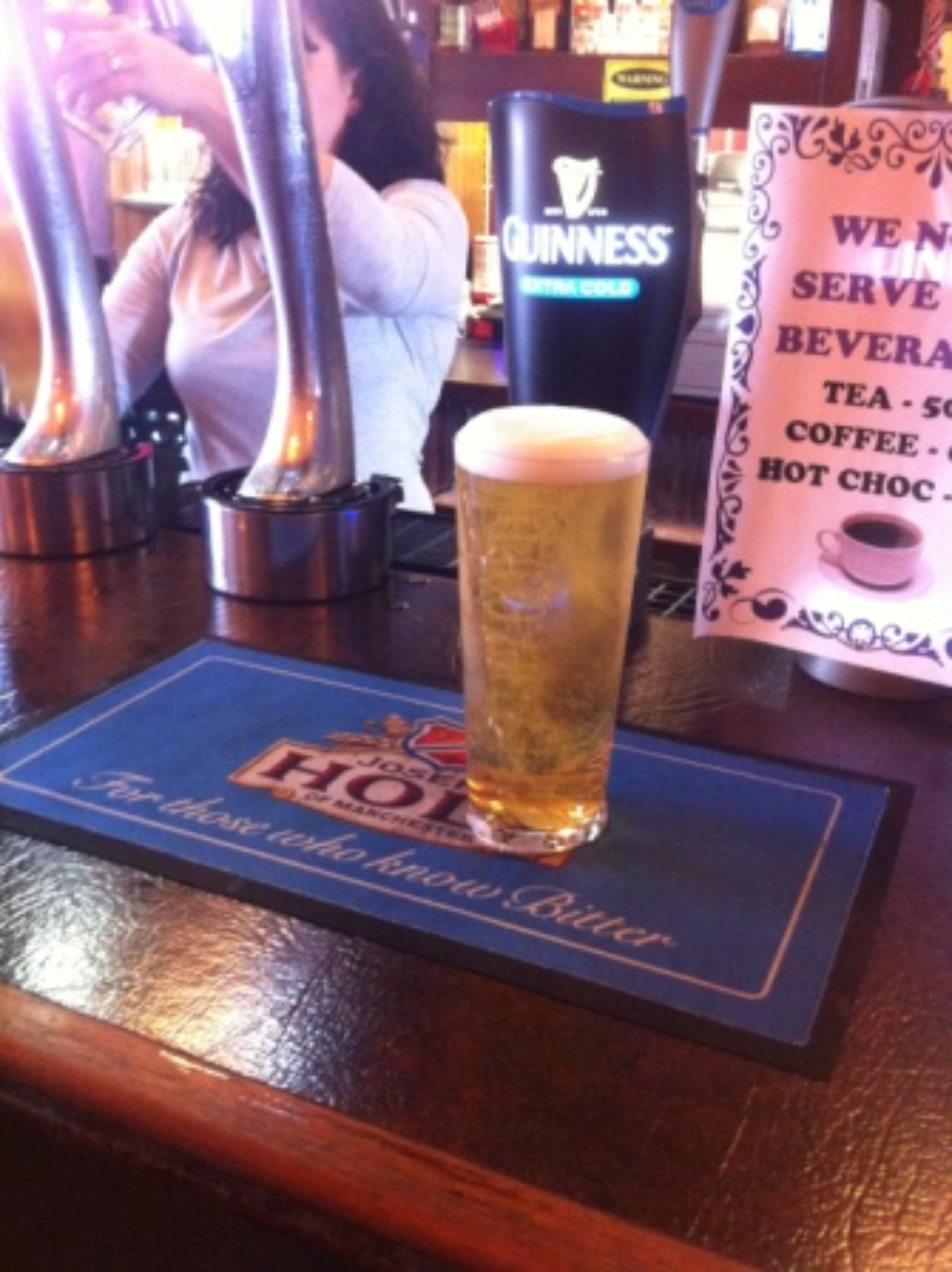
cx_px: 476
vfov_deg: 52.7
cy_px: 636
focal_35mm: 35
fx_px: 1286
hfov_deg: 40.6
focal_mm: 3.85
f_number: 2.8
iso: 500
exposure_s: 1/15
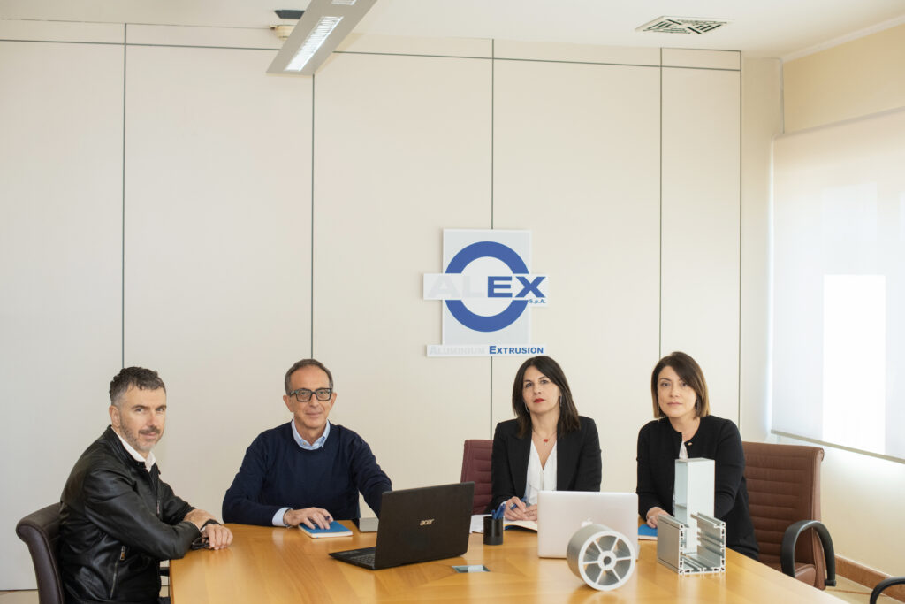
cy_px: 302
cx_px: 452
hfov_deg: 39.6
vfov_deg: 27.0
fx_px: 1257
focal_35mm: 50
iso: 640
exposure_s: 1/200
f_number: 4
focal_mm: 50
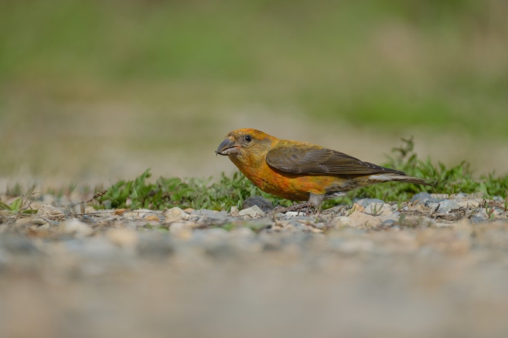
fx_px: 8466
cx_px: 254
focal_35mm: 600
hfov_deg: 3.4
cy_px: 169
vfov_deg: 2.3
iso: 320
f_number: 5.6
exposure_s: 1/1000
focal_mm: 400
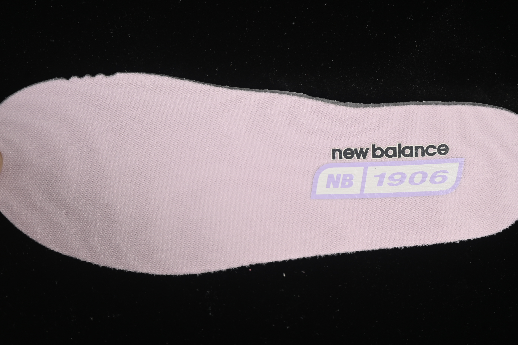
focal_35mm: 75
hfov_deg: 27.0
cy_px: 172
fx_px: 1079
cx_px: 259
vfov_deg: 18.2
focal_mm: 50
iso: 160
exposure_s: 1/80
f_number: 7.1
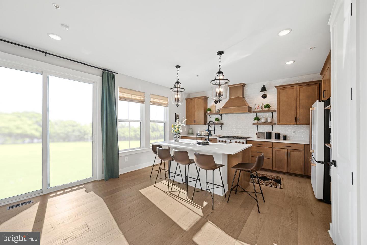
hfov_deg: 104.2
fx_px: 143
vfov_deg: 81.2
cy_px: 122
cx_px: 184
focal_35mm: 14
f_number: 9
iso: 100
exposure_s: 1/60
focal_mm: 14
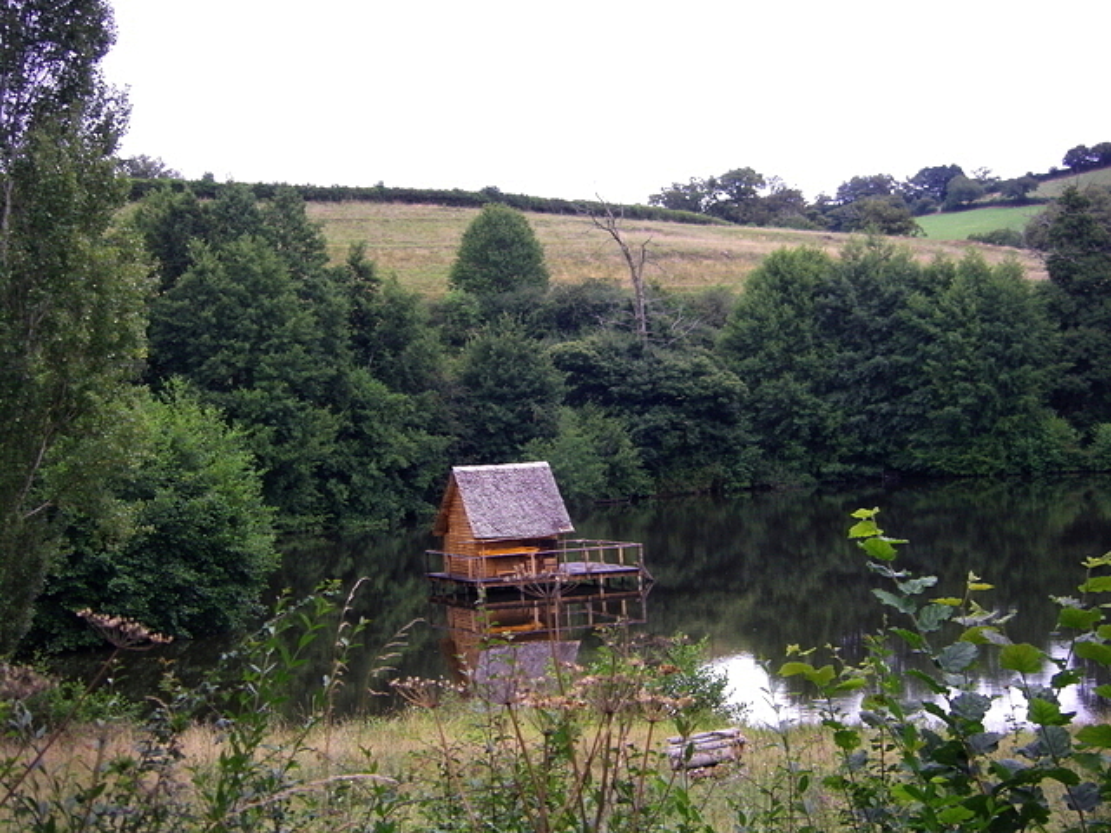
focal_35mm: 87
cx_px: 556
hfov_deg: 22.5
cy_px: 416
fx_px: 2792
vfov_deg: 17.0
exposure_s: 1/100
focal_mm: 14.4
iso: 80
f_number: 4
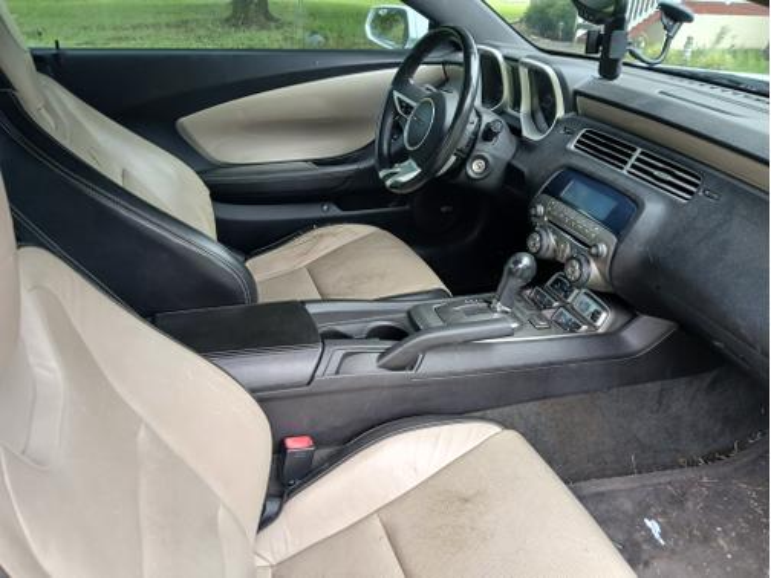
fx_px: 579
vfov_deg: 53.1
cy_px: 289
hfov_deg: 67.3
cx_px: 386
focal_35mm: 26
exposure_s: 1/50
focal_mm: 3.98
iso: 50
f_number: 1.8
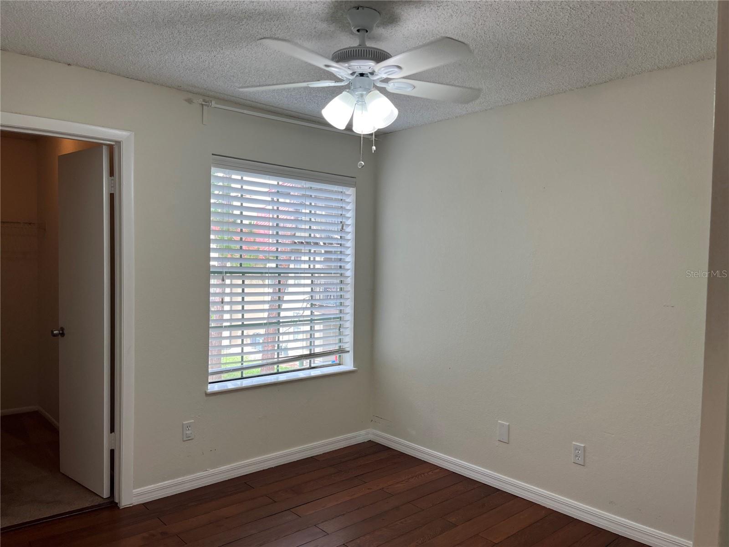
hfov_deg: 67.3
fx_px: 548
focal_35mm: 26
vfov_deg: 53.1
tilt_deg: +0.0
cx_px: 364
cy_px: 274
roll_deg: -0.3
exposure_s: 1/120
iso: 40
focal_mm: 5.1
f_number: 1.6
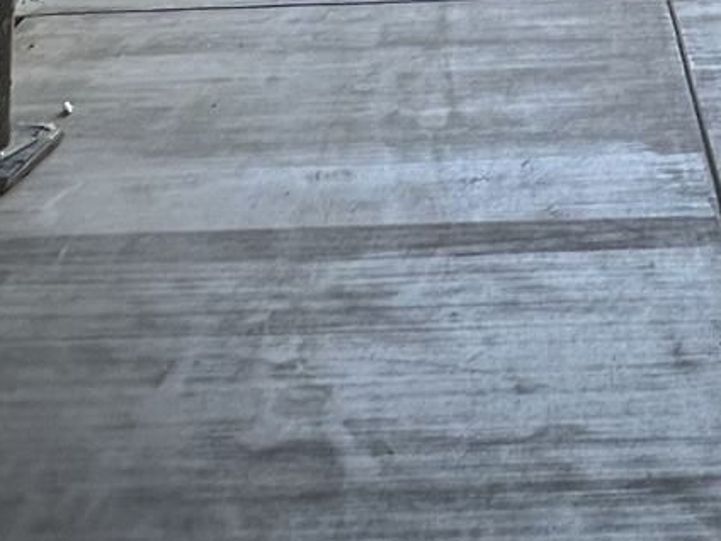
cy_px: -704
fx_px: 1375
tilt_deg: +9.2
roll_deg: +0.2
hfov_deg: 28.8
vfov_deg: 15.0
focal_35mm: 66
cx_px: 575
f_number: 2.2
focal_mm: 2.22
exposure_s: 1/297
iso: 40
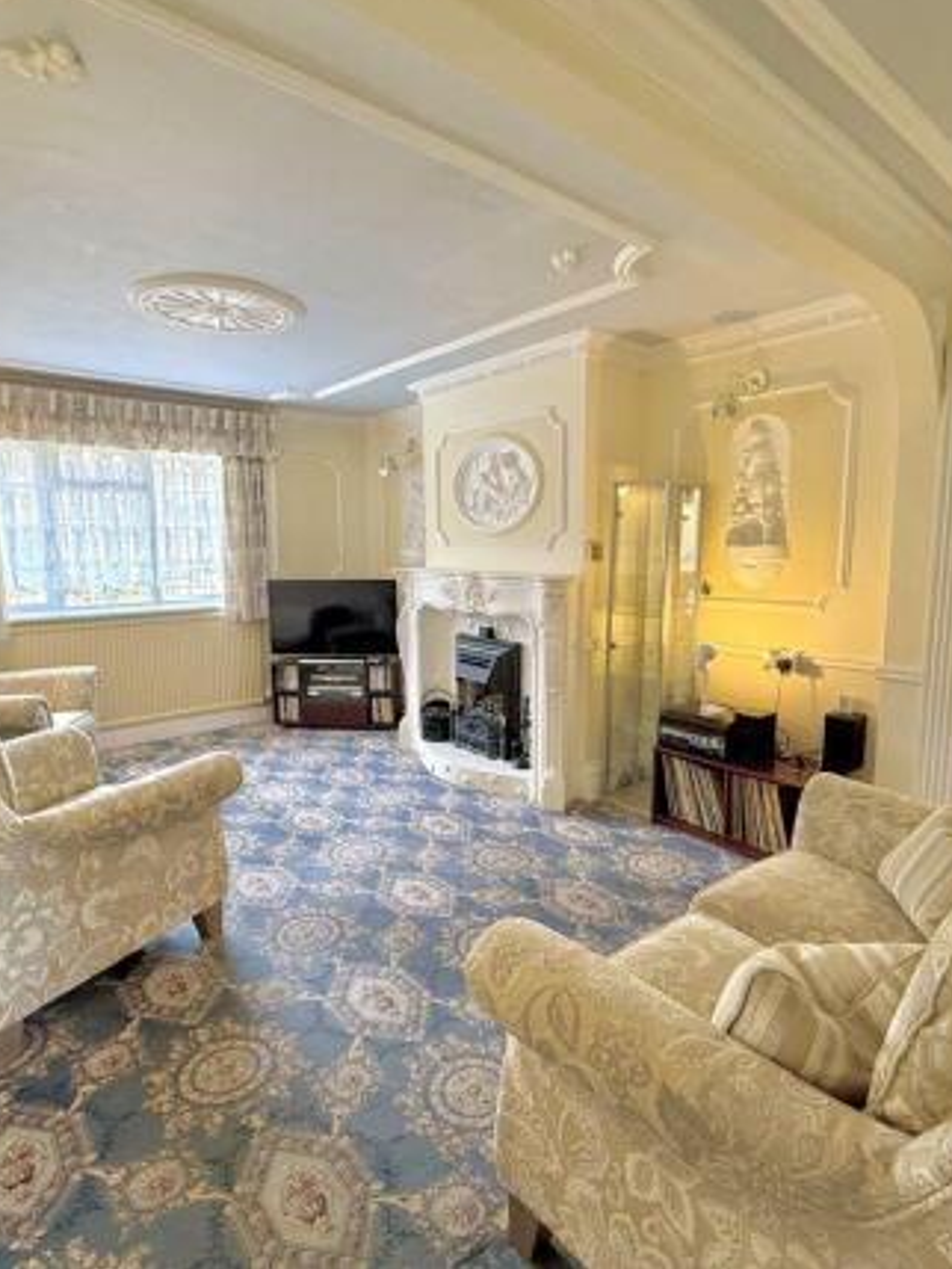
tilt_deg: -6.2
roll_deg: +0.7
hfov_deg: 68.7
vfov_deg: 84.6
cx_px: 483
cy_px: 626
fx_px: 696
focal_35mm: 19
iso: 250
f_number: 2.2
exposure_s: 1/100
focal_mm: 2.22
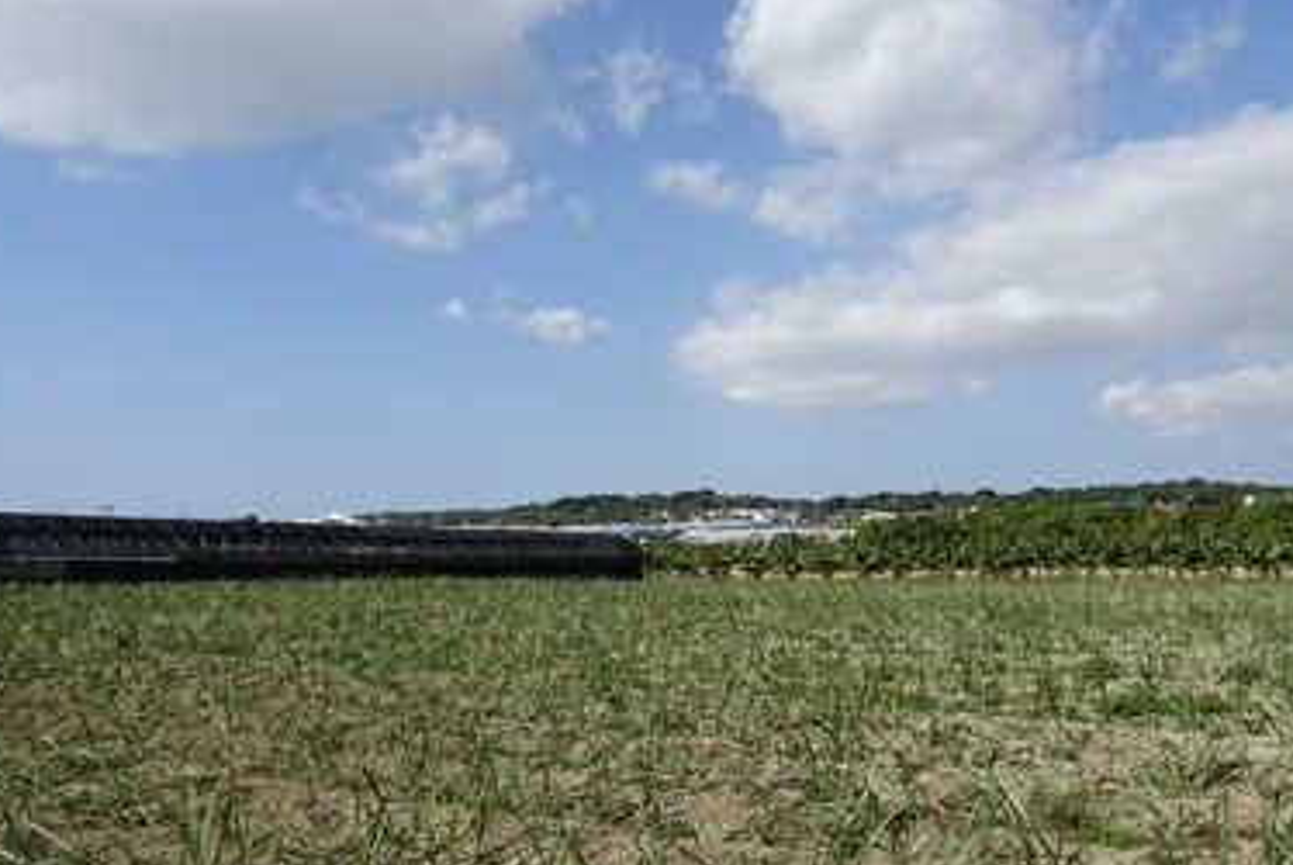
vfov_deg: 41.2
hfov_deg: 58.2
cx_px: 778
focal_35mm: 32
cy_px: 422
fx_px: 1150
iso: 80
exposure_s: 1/1250
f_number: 3.5
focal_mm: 4.1
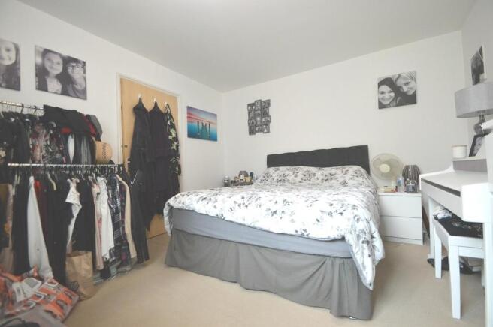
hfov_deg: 100.4
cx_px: 246
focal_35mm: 15
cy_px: 164
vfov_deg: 77.2
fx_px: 205
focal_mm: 10
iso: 1100
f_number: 3.5
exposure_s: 1/60
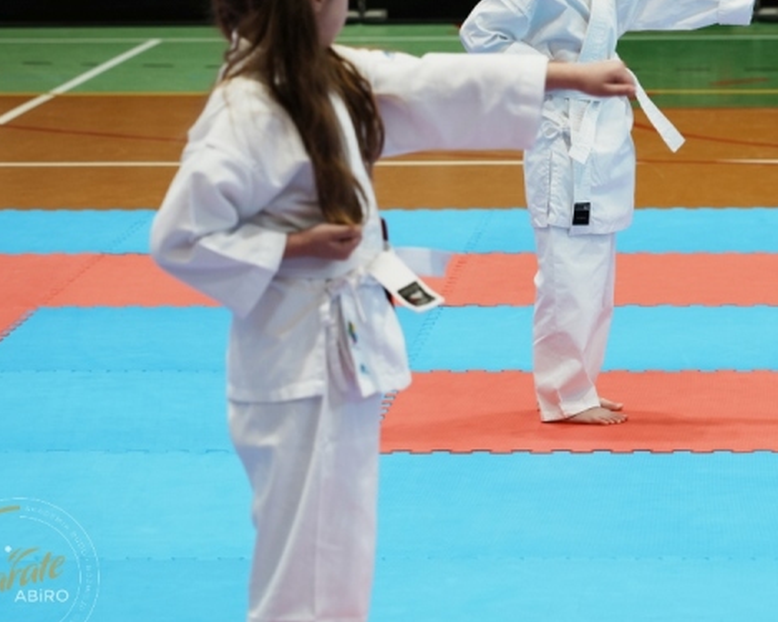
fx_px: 3868
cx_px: 601
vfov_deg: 9.2
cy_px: 218
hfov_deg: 11.5
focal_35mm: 168
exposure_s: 1/50
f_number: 5.6
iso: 640
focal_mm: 105
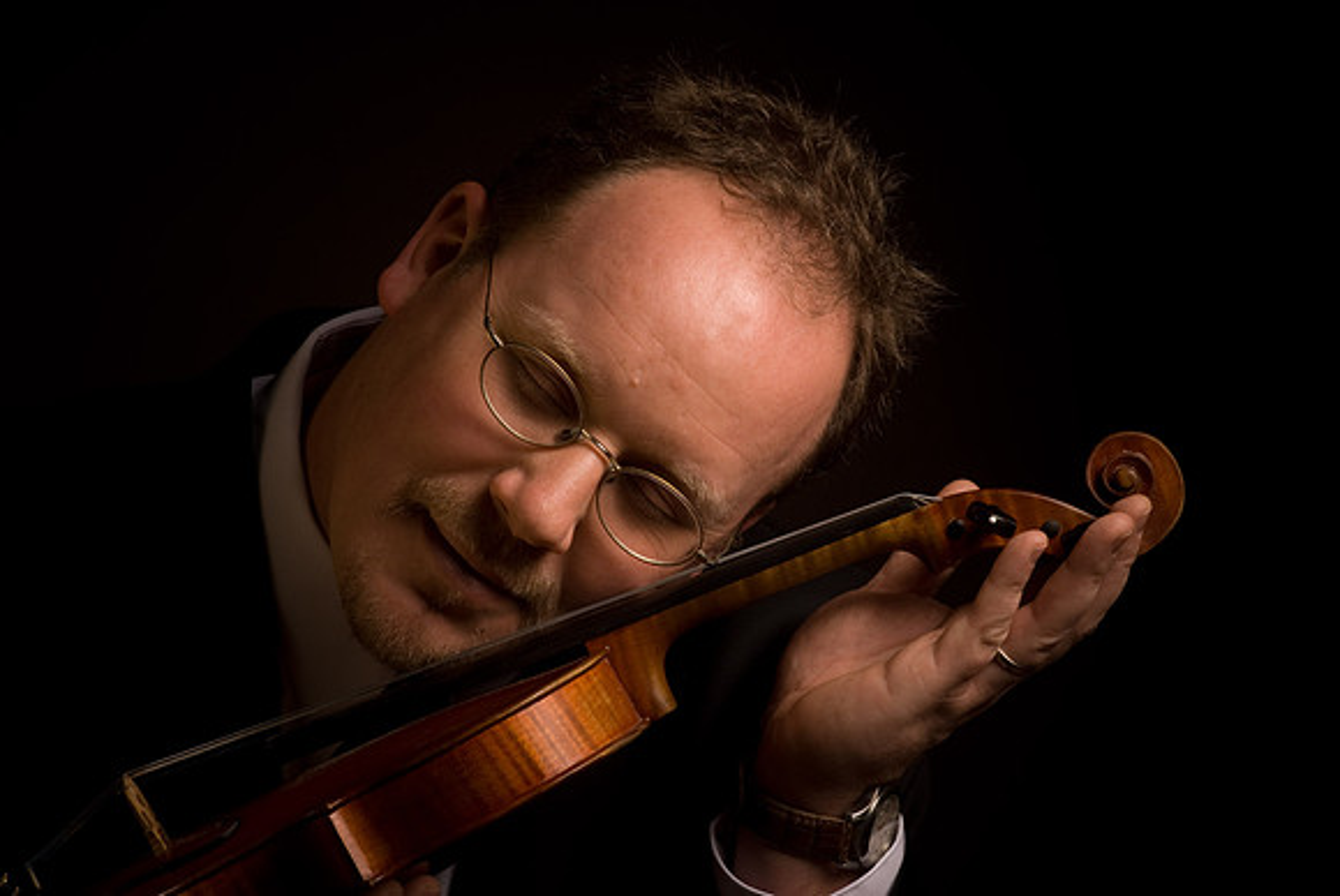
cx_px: 670
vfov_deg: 6.8
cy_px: 448
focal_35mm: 202
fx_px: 7545
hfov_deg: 10.1
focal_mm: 135
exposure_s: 1/60
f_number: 16
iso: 100
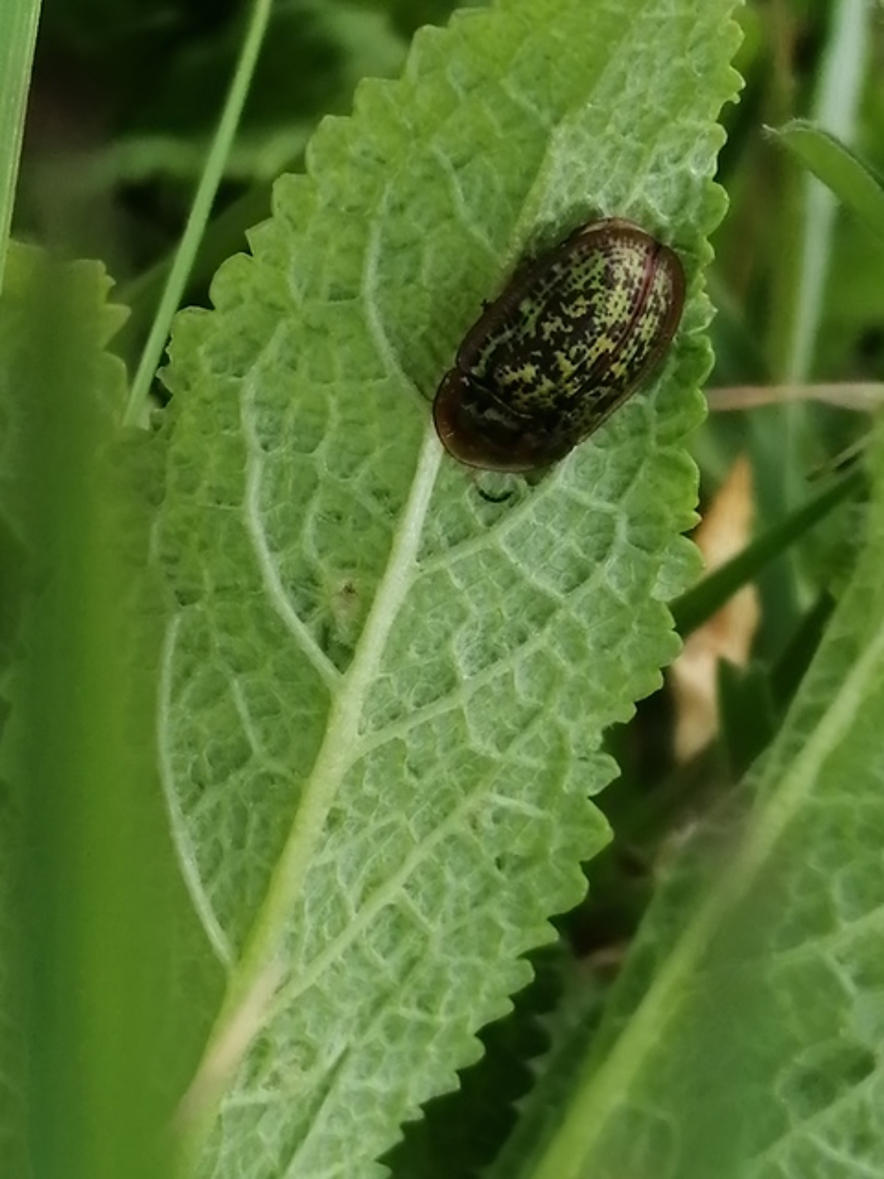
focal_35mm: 104
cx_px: 442
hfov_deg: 14.2
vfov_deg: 18.9
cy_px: 590
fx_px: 3541
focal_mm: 3.46
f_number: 1.8
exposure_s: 1/373
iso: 50
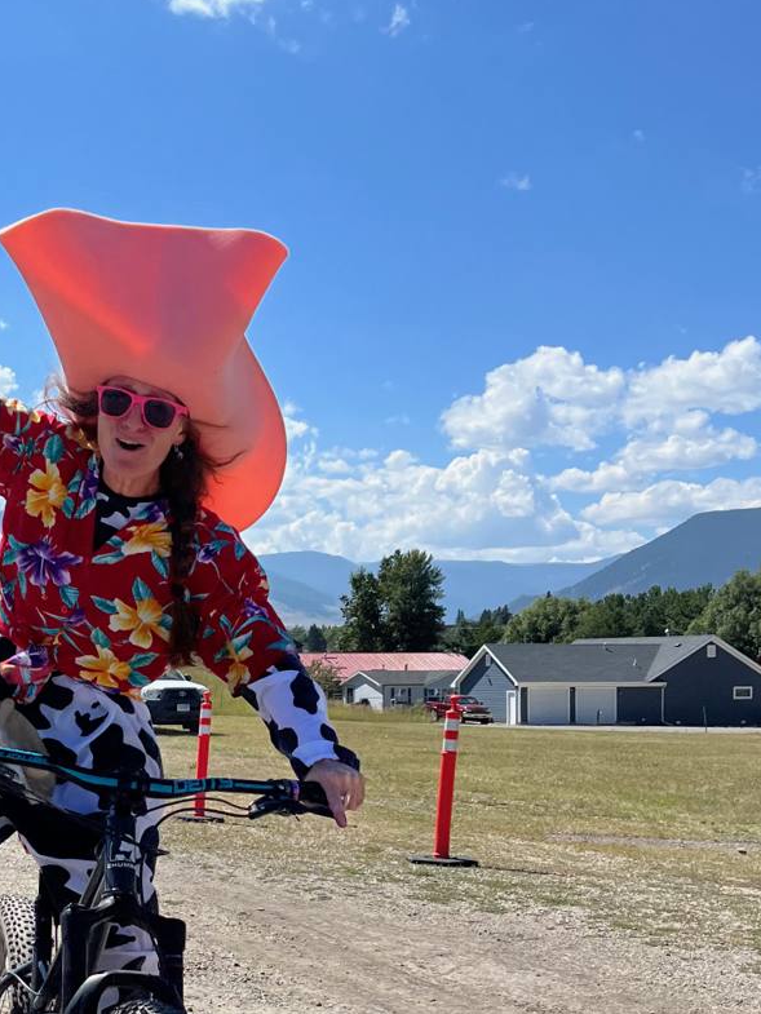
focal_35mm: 53
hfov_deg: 26.6
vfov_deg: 35.7
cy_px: 696
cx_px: 68
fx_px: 1553
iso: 50
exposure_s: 1/6897
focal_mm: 5.1
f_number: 1.6
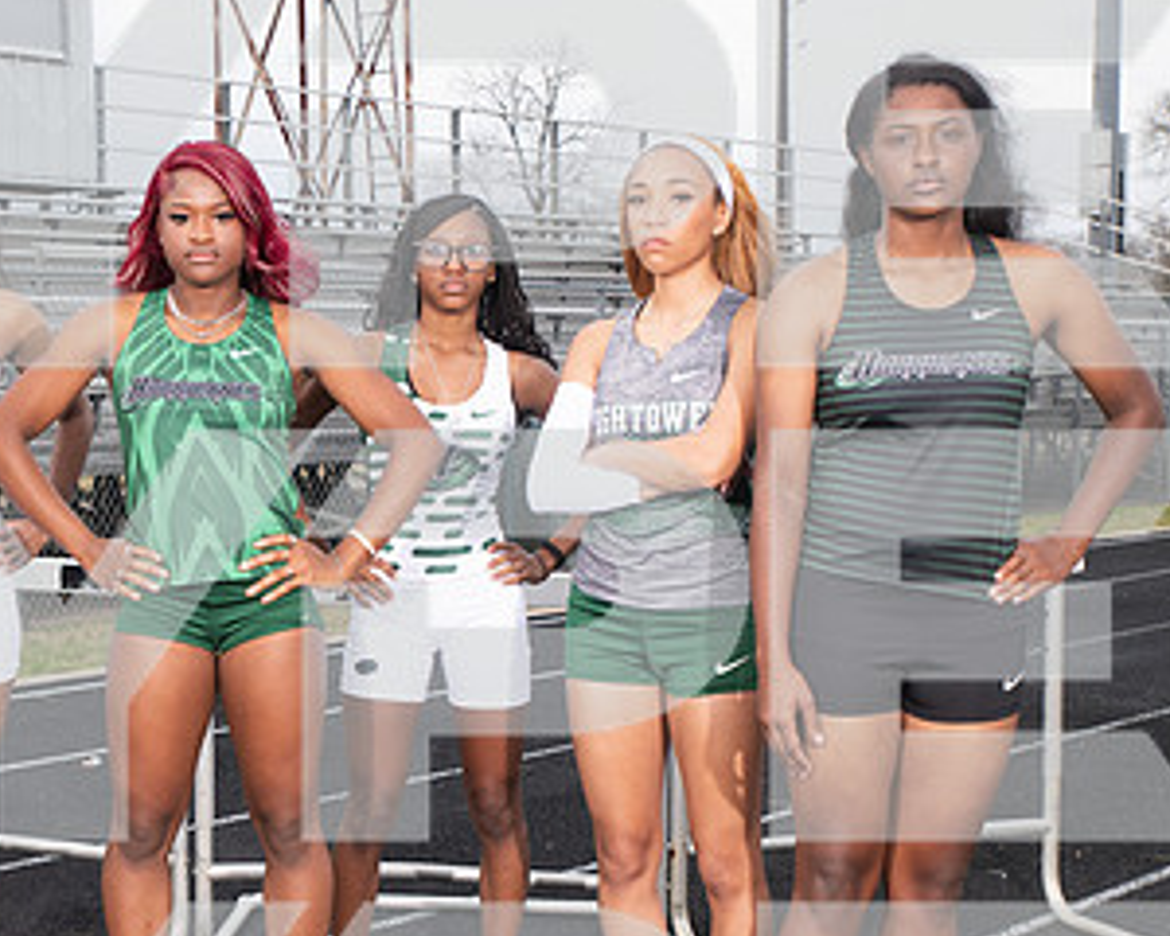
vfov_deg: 22.1
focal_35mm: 69
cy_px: 638
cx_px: 226
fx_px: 2389
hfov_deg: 27.0
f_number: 6.3
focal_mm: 38
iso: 250
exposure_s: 1/400
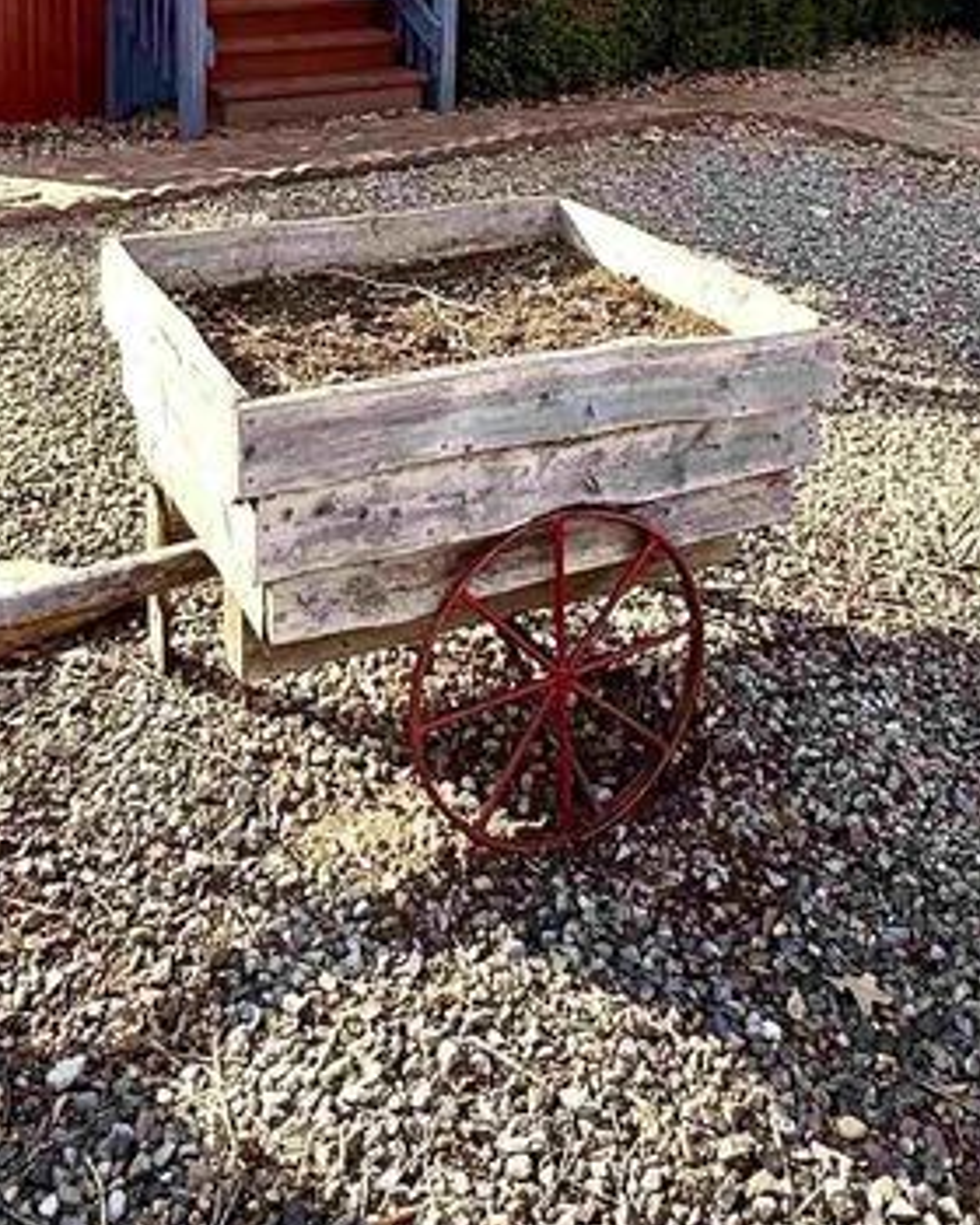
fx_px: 1450
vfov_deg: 39.0
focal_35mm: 40
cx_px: 413
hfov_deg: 37.3
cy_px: -70
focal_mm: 2.22
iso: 64
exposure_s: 1/518
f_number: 2.2
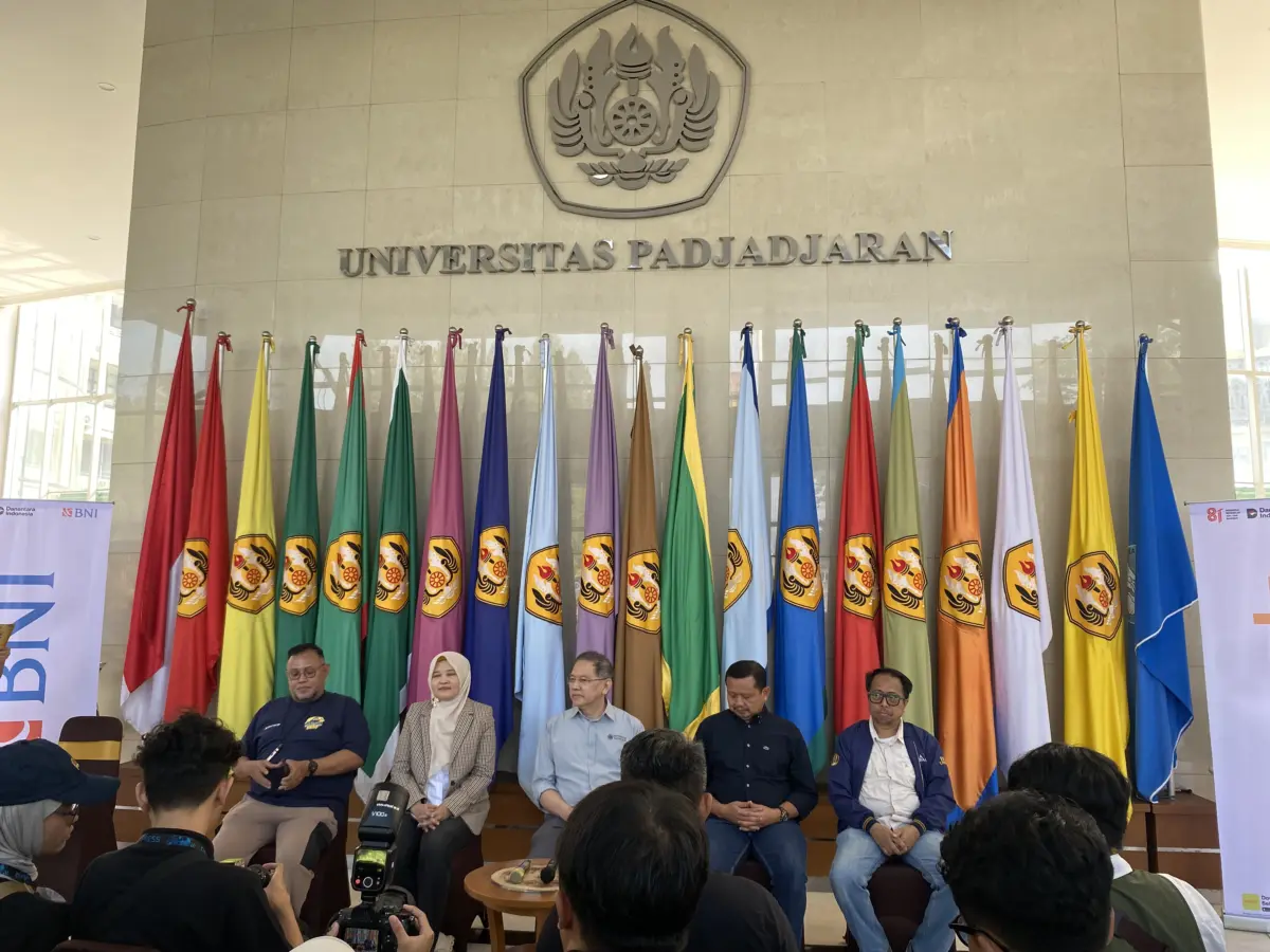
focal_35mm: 26
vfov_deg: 53.1
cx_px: 635
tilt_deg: +6.8
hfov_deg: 67.3
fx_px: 954
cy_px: 476
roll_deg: -0.9
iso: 64
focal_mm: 4.25
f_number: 1.8
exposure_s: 1/122
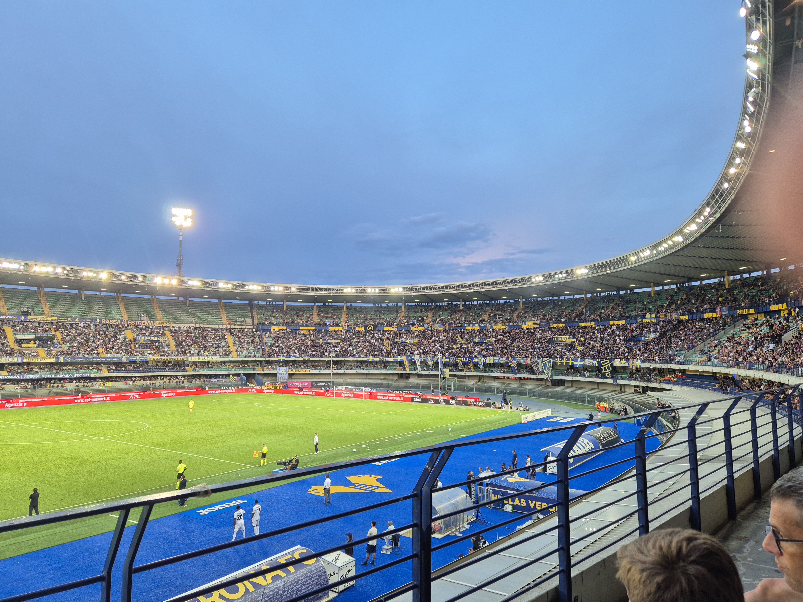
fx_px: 534
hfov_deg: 73.9
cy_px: 301
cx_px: 402
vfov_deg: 58.9
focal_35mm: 23
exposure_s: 1/100
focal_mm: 5.4
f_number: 1.8
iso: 80
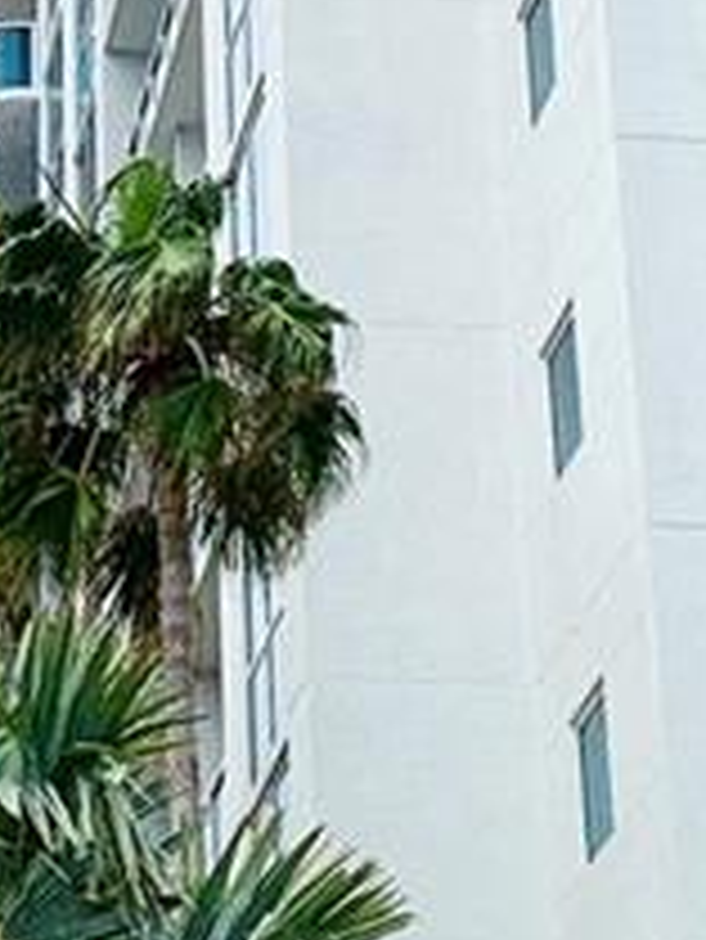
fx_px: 4048
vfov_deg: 13.1
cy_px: 72
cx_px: 13
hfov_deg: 9.9
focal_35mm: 149
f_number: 1.8
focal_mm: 4.25
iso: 25
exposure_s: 1/4673
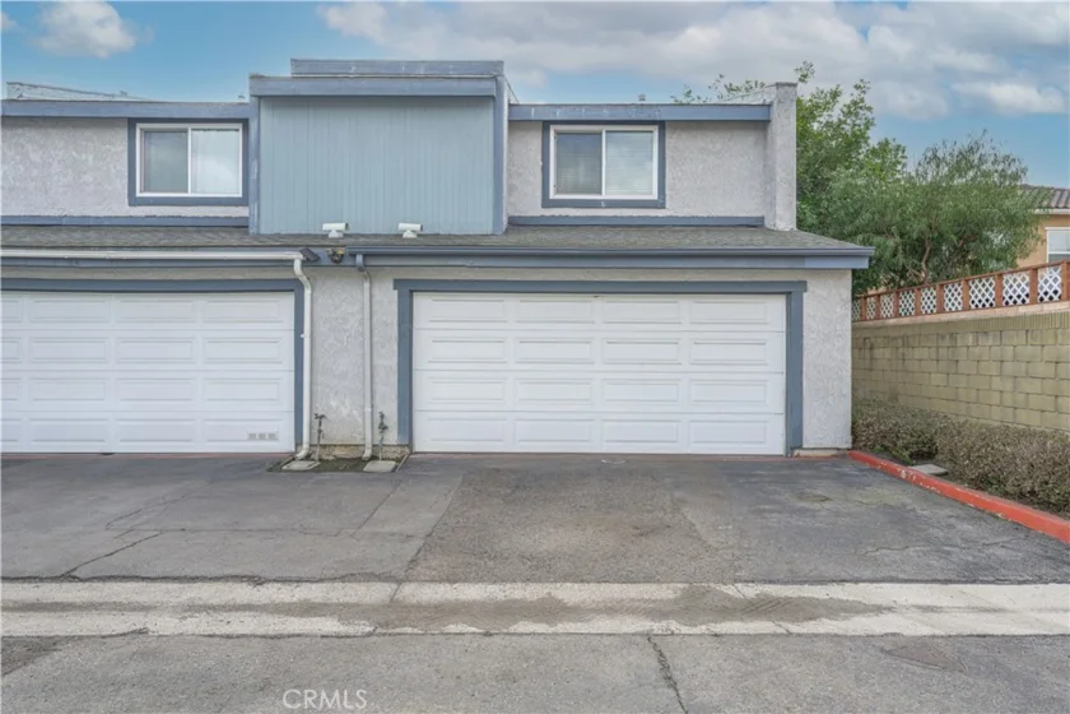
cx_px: 535
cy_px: 357
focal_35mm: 20
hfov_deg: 84.0
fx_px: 594
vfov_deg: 61.9
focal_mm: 20
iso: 80
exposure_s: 1/160
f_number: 8
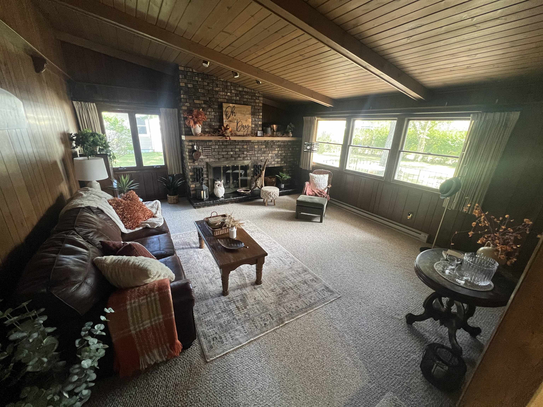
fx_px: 204
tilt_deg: -19.4
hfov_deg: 106.2
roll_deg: -2.5
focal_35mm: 13
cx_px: 272
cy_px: 204
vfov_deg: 89.9
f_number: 1.8
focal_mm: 1.57
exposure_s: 1/60
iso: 400
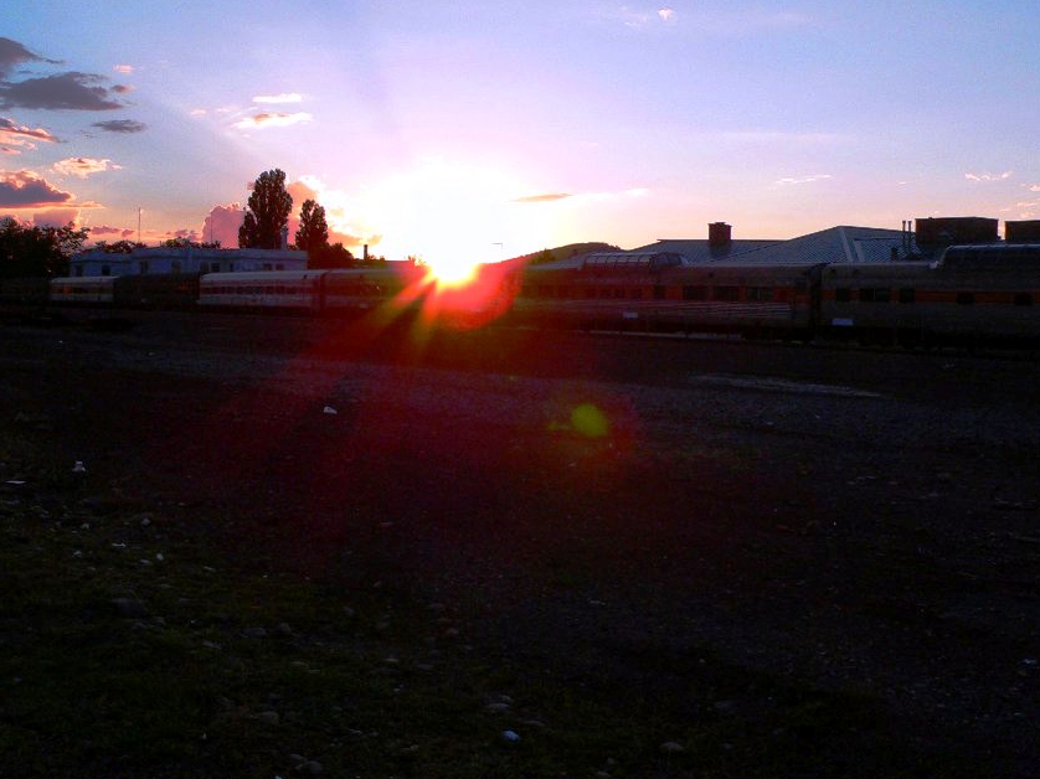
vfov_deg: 32.9
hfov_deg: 43.0
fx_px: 1322
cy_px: 380
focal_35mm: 44
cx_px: 519
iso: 100
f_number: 2.8
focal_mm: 6
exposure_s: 1/1000
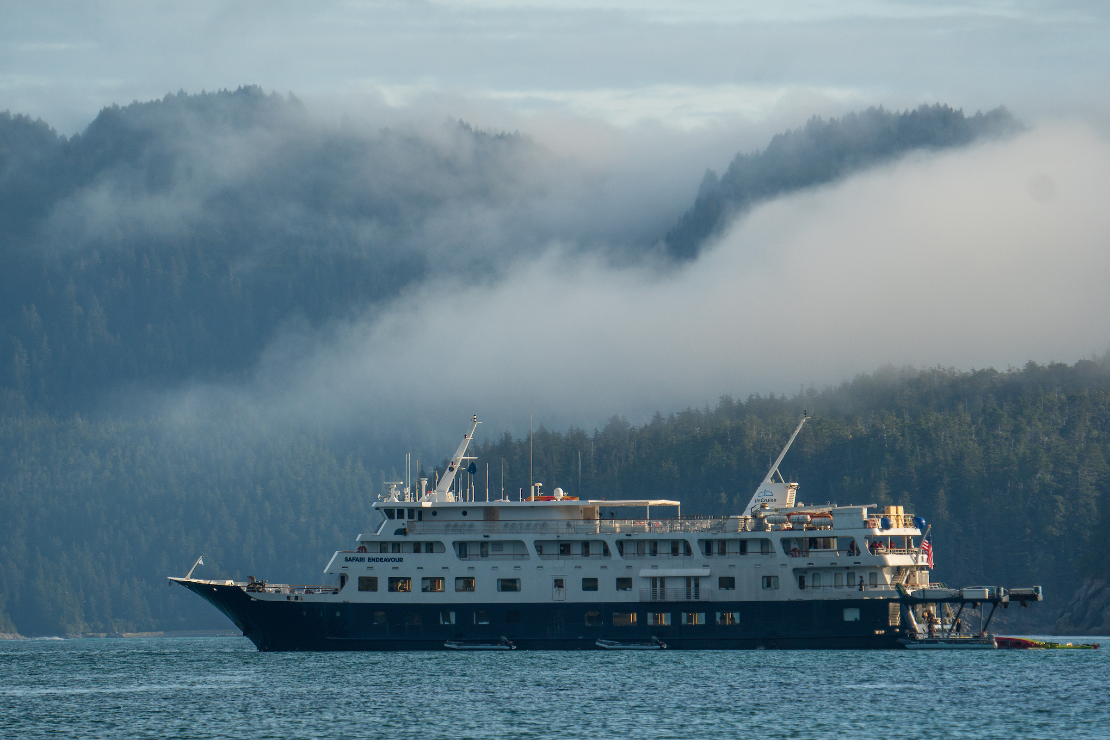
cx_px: 555
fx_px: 9804
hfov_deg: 6.5
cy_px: 370
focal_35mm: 318
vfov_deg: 4.3
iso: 160
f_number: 5.6
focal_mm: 212
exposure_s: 1/400
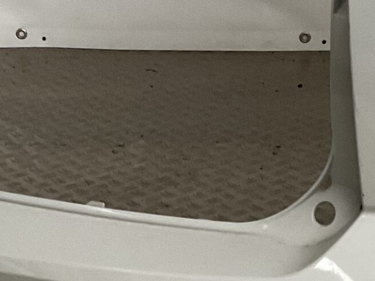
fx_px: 1224
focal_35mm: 113
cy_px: 174
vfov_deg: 13.1
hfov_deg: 17.4
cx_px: 206
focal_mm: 3
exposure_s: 1/50
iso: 160
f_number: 1.8
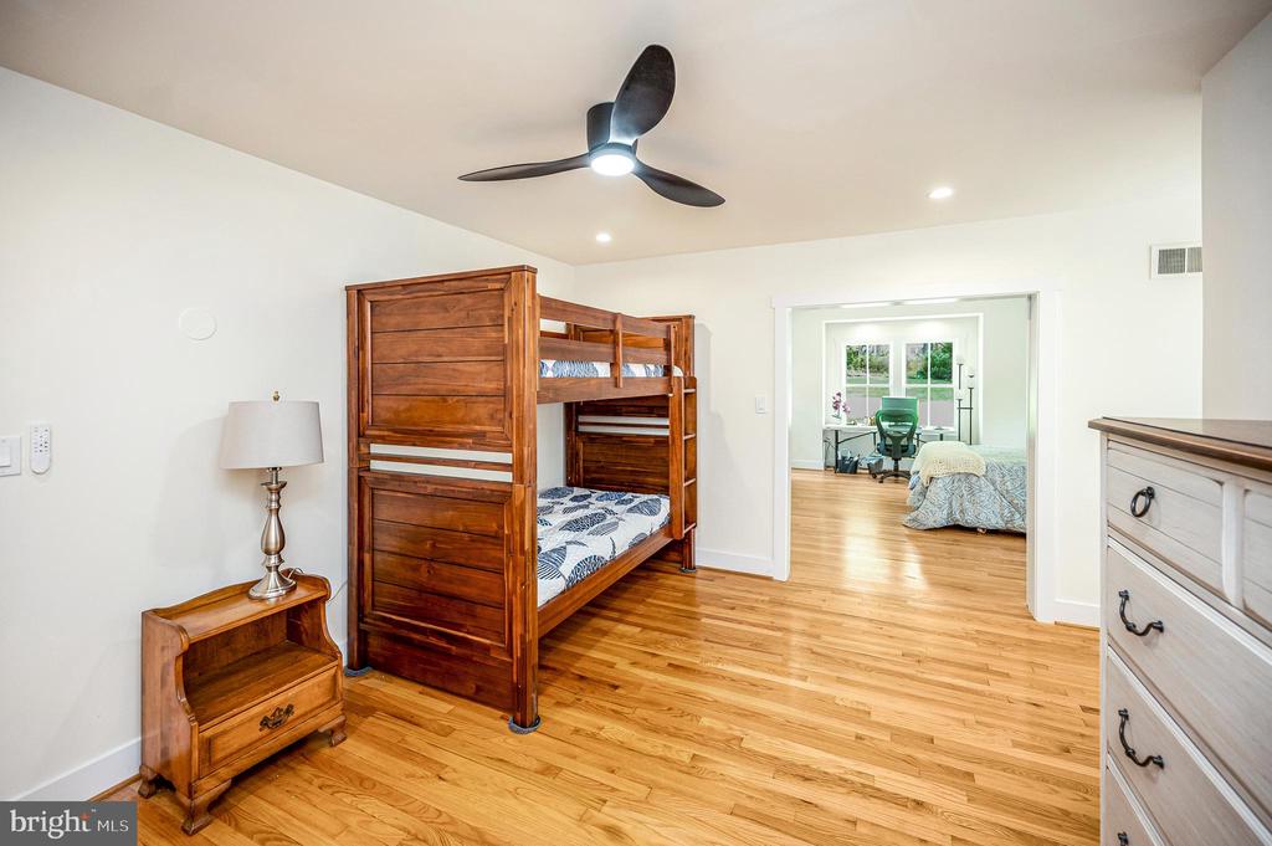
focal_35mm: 14
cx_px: 636
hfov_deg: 104.3
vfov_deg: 81.1
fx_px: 494
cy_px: 423
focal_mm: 14
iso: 560
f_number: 4
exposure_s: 1/60
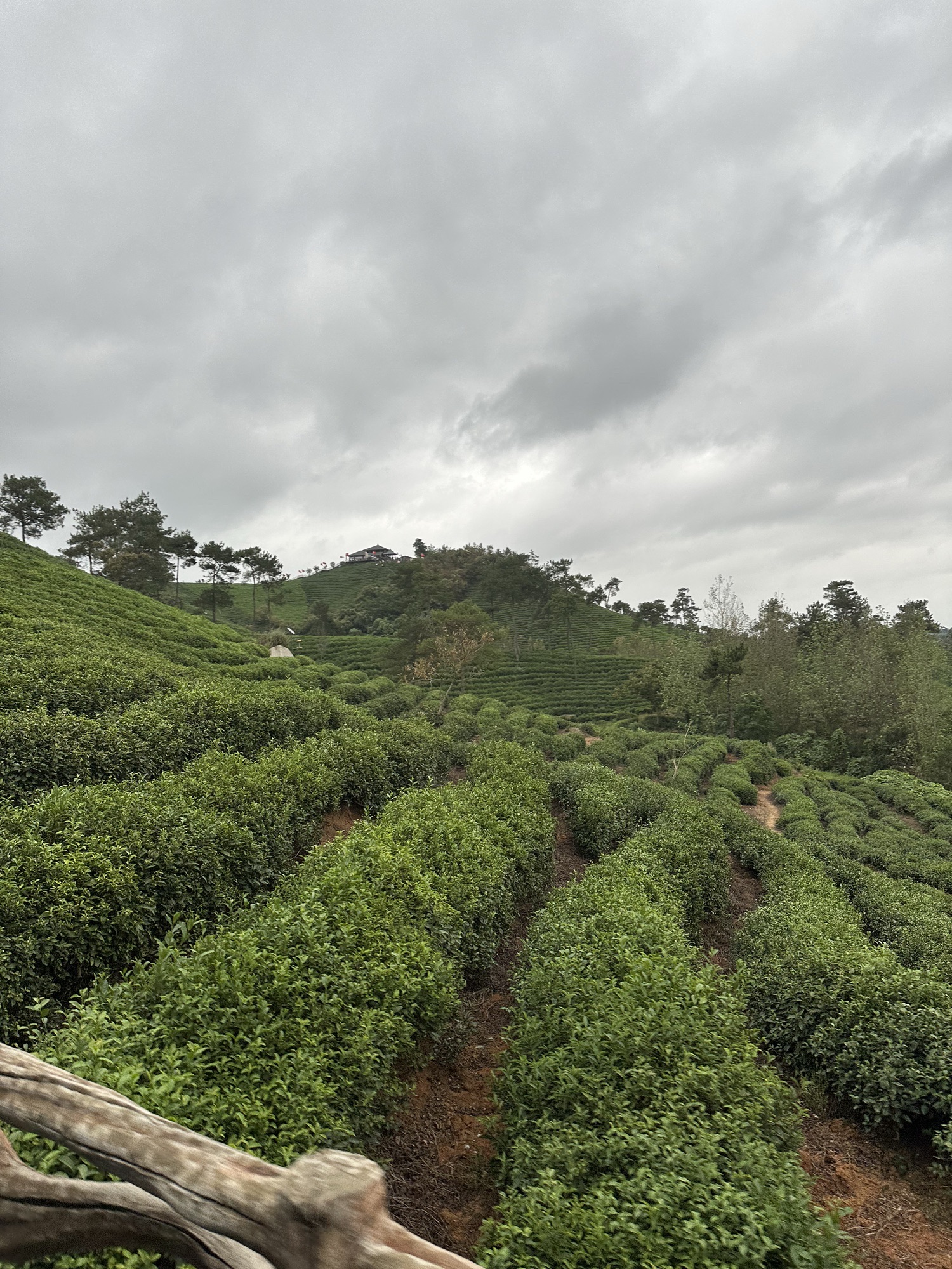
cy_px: 634
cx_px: 476
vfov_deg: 71.6
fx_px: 880
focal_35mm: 24
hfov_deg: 56.8
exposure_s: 1/409
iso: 80
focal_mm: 6.86
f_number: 1.78
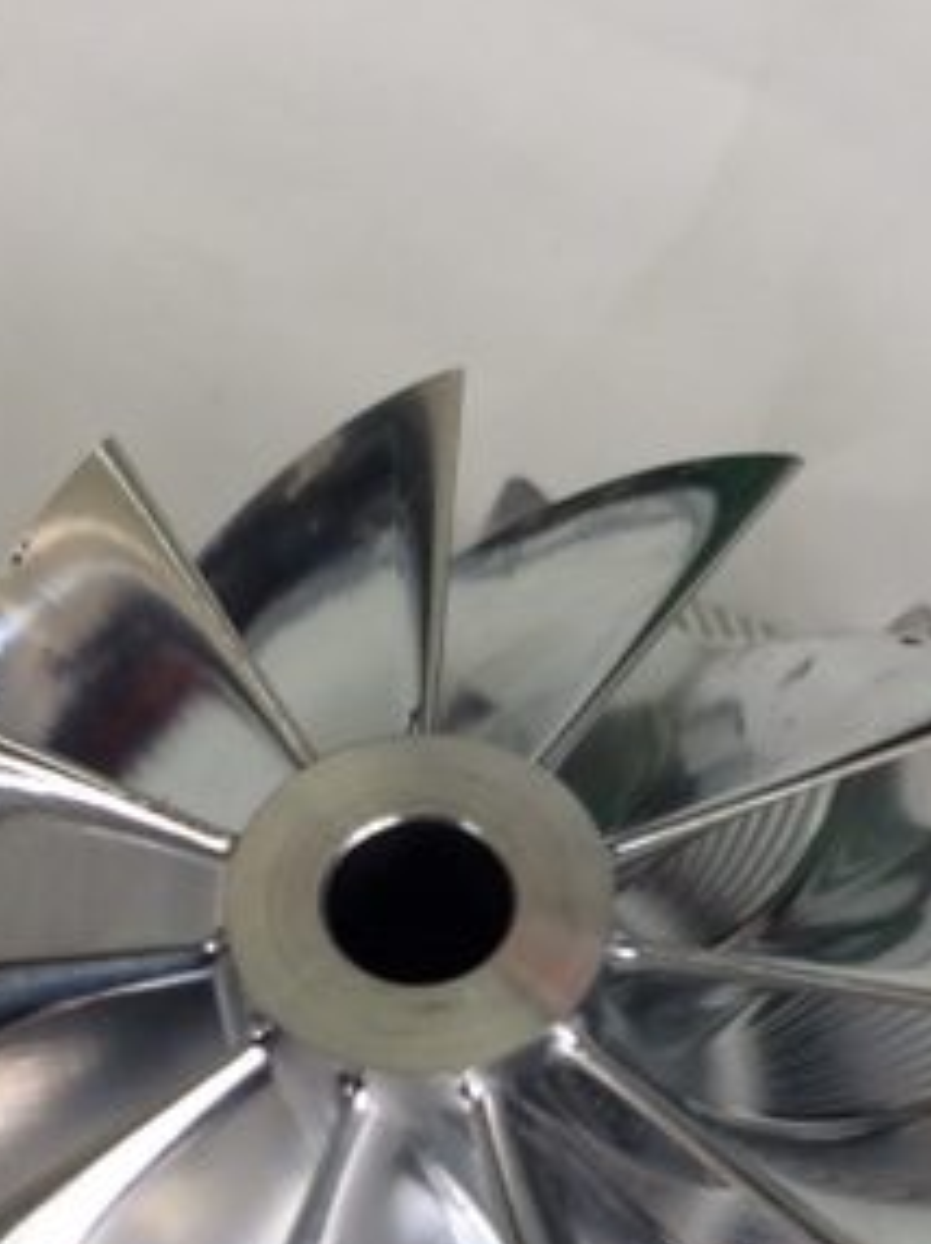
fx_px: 2334
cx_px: 457
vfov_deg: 28.8
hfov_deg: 22.6
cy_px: 1100
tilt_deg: -65.5
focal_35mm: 65
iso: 40
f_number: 2.2
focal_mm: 4.15
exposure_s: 1/33
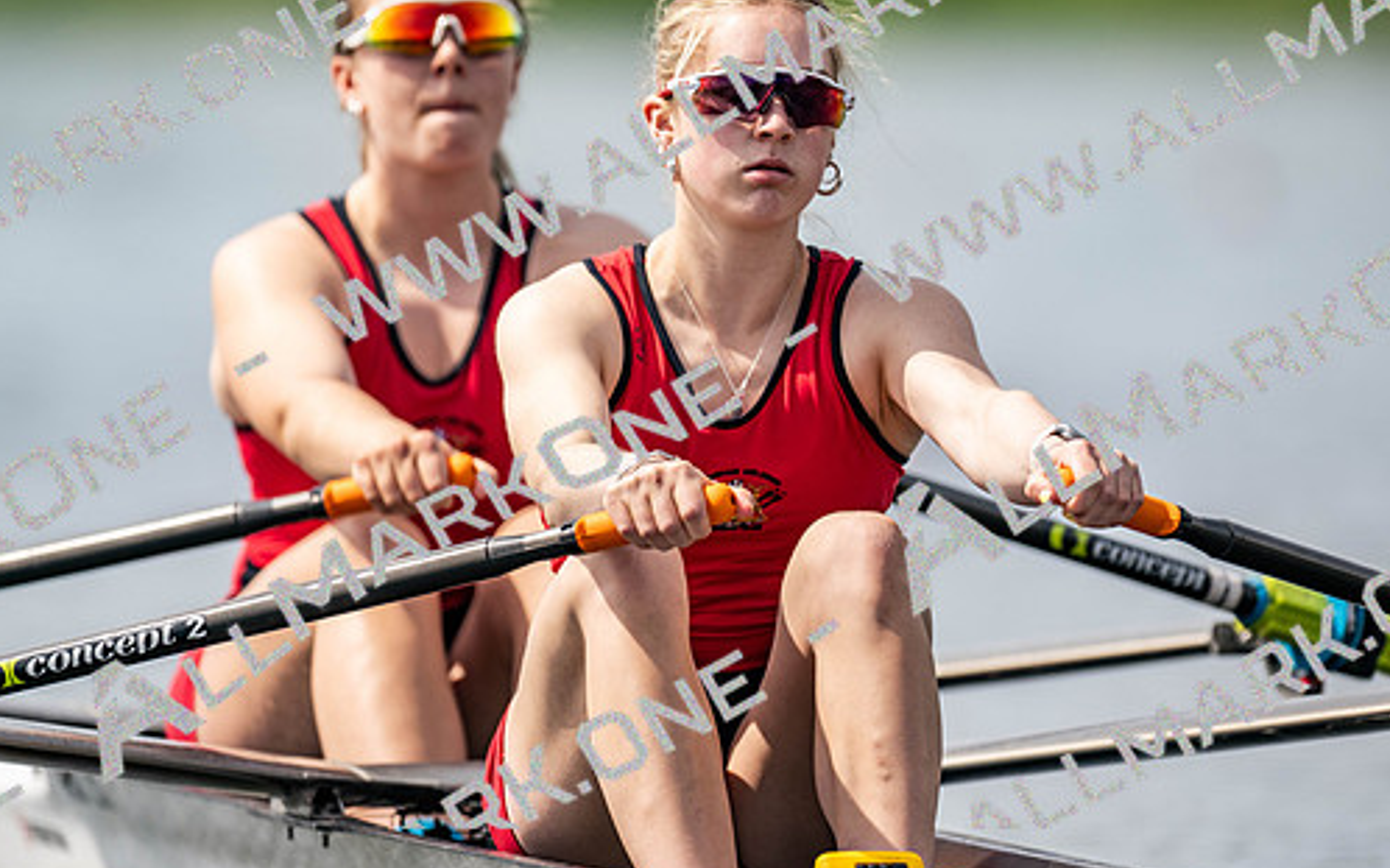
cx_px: 659
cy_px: 350
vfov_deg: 1.8
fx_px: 26966
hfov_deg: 3.0
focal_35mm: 712
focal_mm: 600
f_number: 4
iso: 250
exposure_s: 1/2500
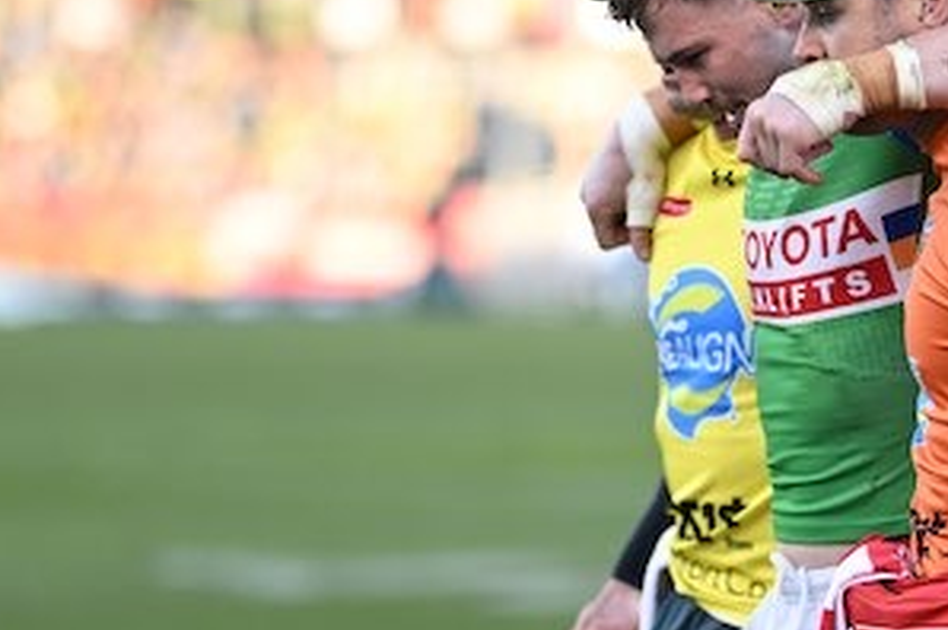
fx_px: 6760
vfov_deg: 5.3
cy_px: 700
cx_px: 1043
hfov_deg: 8.0
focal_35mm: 257
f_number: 1.3
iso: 160
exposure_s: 1/1000
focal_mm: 85
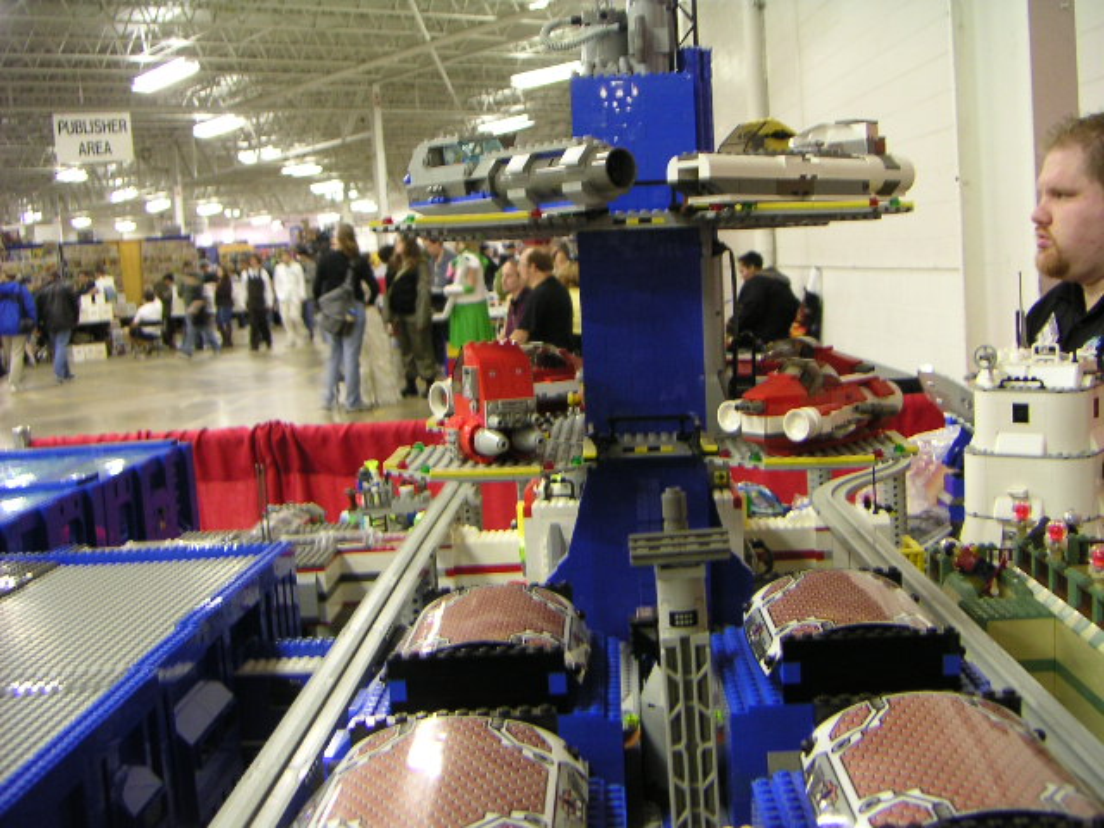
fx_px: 1276
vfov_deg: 36.0
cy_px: 414
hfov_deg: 46.8
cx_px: 552
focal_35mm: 40
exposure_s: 1/6
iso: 100
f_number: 2.9
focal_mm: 5.3
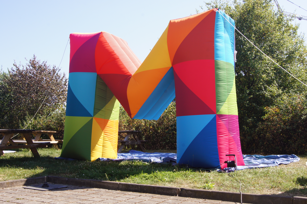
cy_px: 102
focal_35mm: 42
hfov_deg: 46.4
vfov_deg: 31.8
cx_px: 154
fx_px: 358
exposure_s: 1/80
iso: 100
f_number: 14
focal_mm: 28
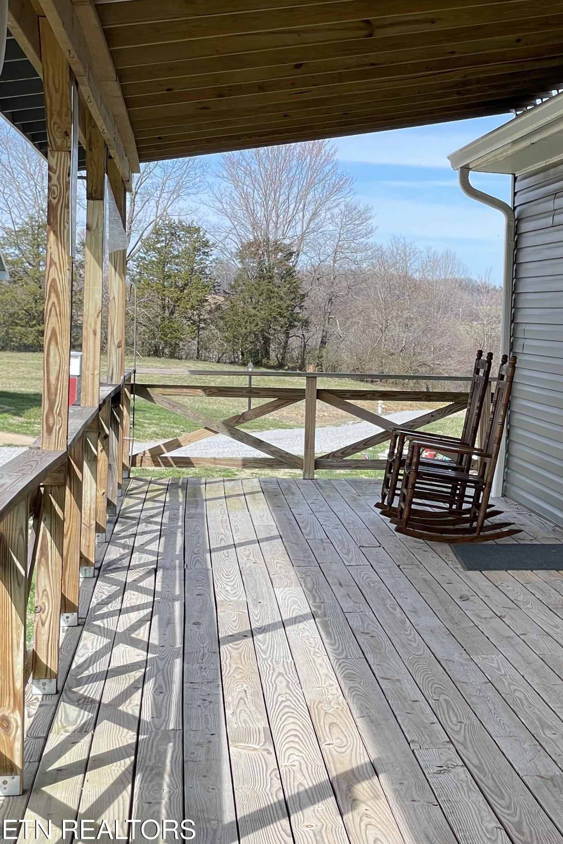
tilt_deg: -0.3
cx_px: 623
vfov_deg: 25.4
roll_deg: -1.5
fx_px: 1877
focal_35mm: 80
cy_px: 405
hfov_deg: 16.5
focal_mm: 6
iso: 25
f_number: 2
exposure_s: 1/600
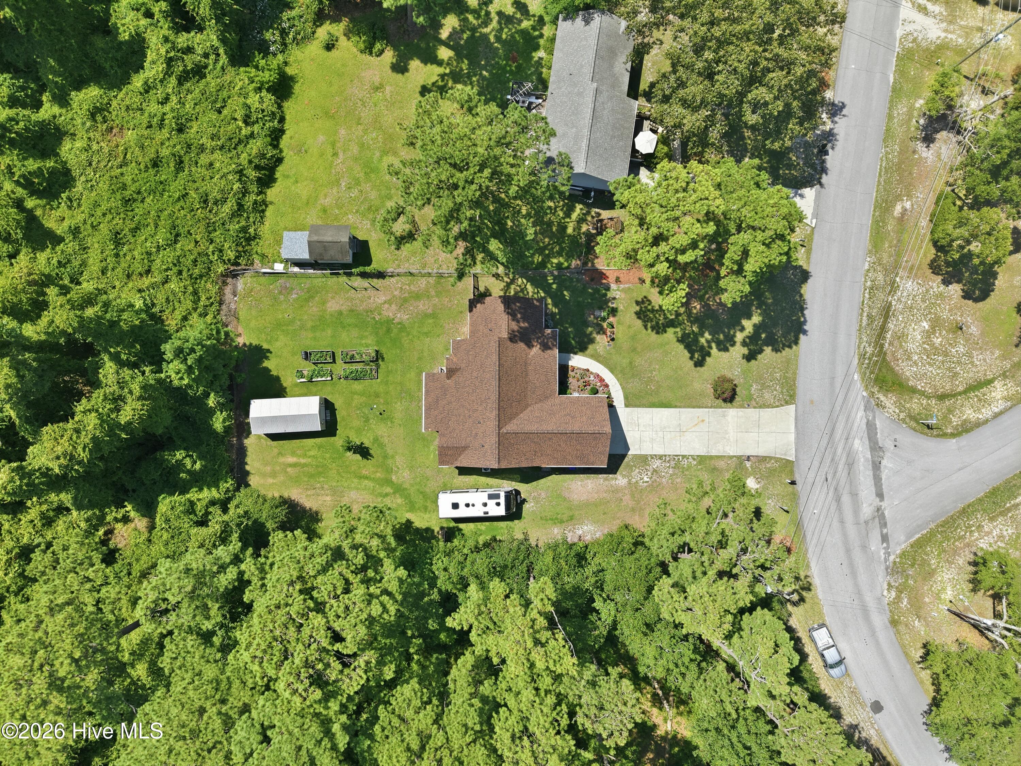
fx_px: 708
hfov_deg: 71.6
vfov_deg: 56.8
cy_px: 383
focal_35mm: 24
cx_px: 510
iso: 130
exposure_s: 1/350
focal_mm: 8.7
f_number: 1.8
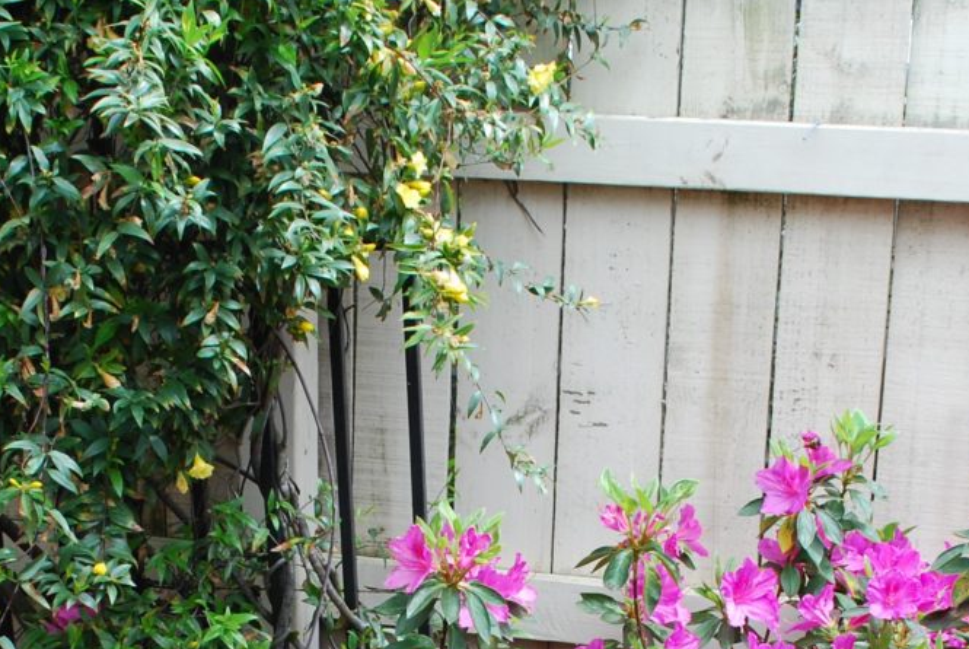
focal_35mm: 65
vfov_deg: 20.5
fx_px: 1751
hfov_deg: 30.5
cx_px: 268
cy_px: 606
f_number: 5.6
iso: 140
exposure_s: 1/125
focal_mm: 18
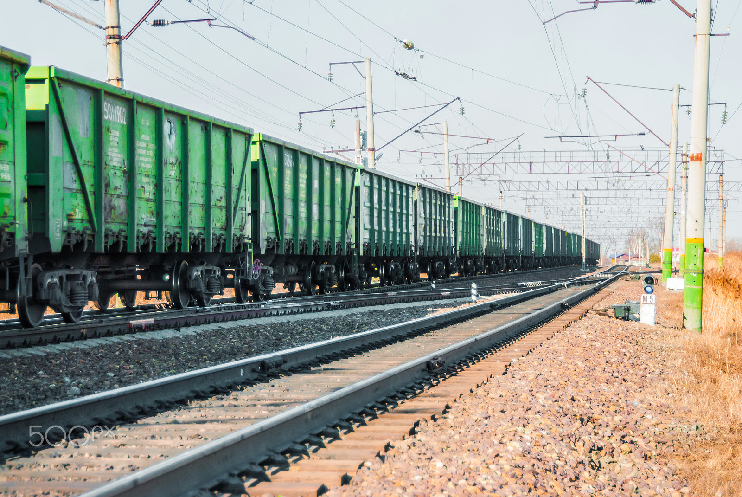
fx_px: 1795
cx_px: 371
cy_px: 248
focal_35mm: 87
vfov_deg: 15.8
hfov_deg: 23.4
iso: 250
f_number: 5
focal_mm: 58
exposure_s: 1/500
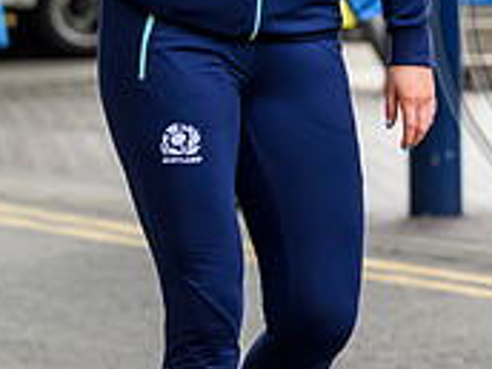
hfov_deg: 5.0
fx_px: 5557
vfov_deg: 3.8
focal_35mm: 391
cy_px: -72
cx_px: 887
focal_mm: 95
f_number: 3.2
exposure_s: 1/800
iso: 500
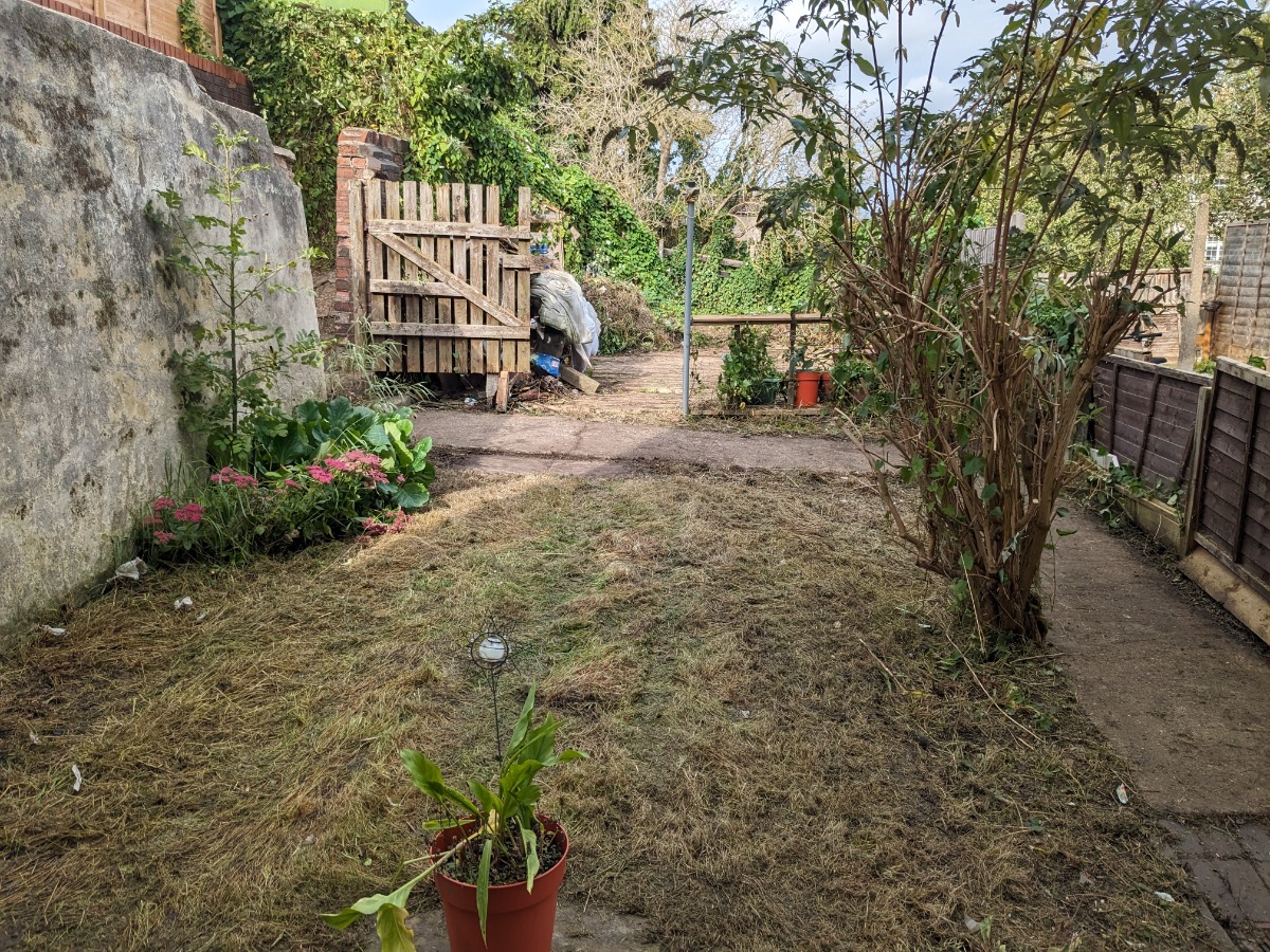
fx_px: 991
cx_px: 635
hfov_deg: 65.3
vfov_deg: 51.4
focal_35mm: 27
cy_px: 476
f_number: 1.73
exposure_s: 1/1376
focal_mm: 4.38
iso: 50
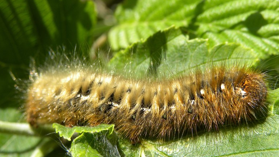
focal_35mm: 106
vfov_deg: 11.4
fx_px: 784
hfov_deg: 20.2
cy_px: 94
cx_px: 140
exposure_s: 1/225
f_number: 5
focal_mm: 16.9
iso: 64
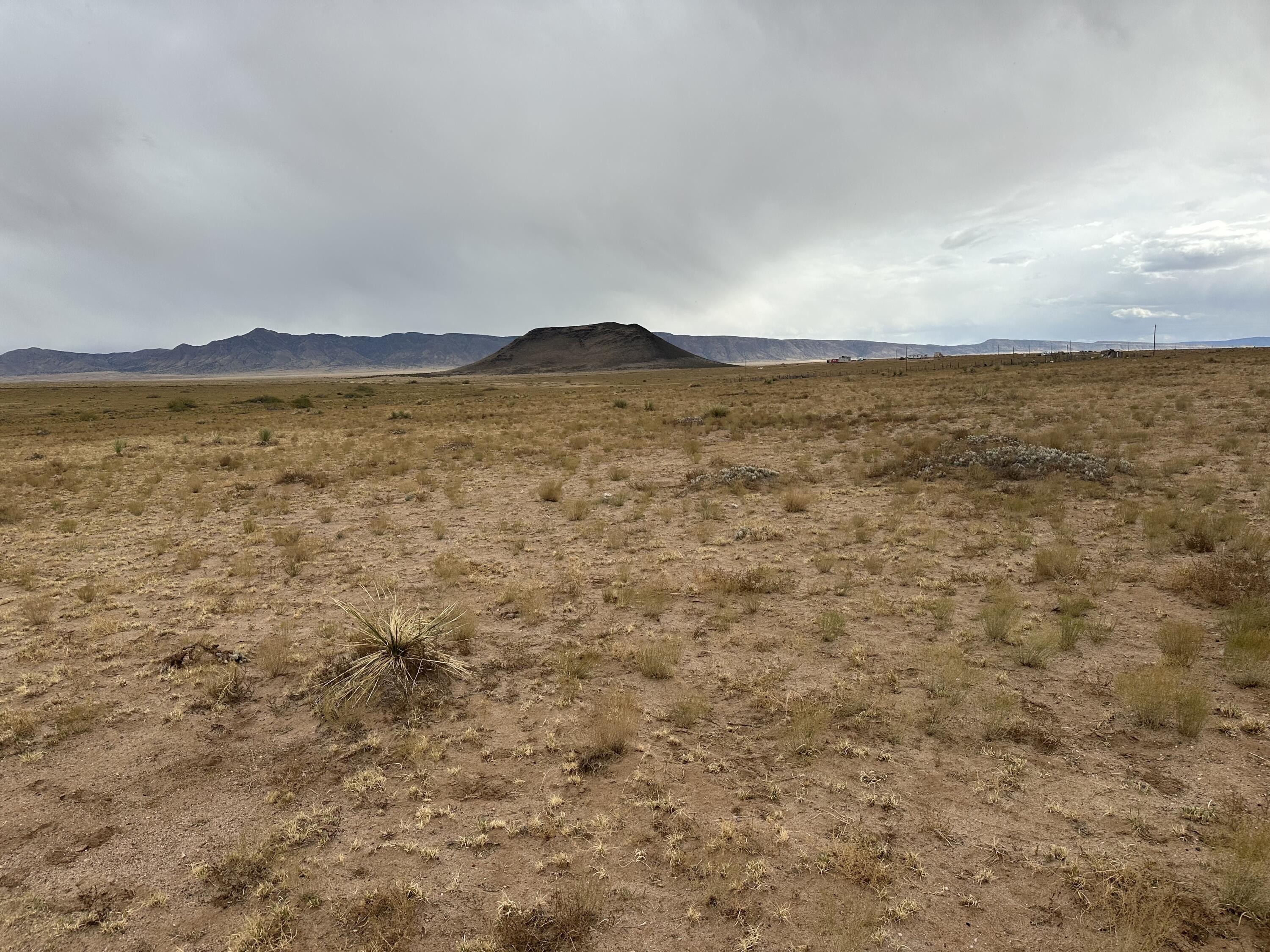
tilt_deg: -5.9
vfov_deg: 56.8
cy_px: 476
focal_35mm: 24
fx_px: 881
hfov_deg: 71.6
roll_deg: +1.9
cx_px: 635
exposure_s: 1/4016
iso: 80
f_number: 1.78
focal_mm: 6.86
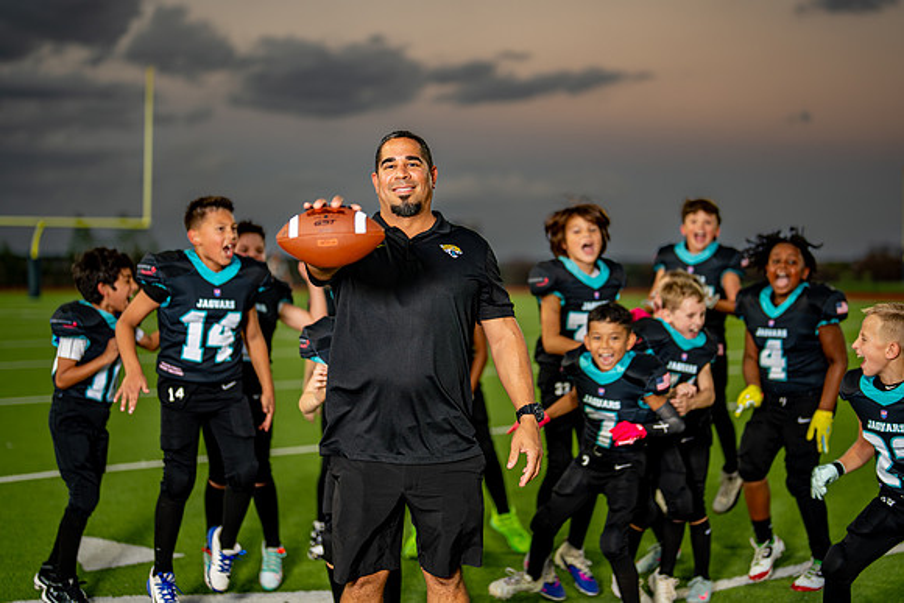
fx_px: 1366
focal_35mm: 54
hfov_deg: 36.6
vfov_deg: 24.9
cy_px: 280
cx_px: 464
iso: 160
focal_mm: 50
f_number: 1.2
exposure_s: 1/400
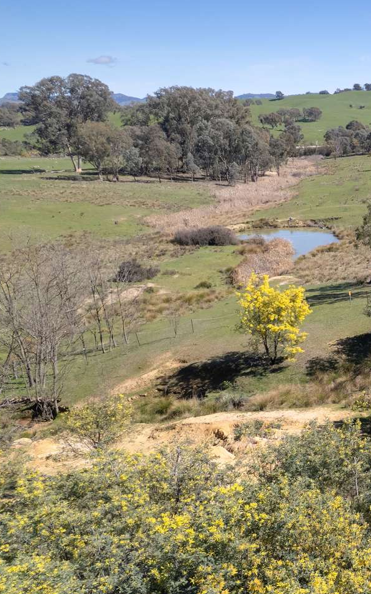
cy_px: 284
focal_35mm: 45
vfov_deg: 44.3
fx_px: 728
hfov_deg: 22.4
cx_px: 587
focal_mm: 8.38
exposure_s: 1/25
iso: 120
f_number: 2.8
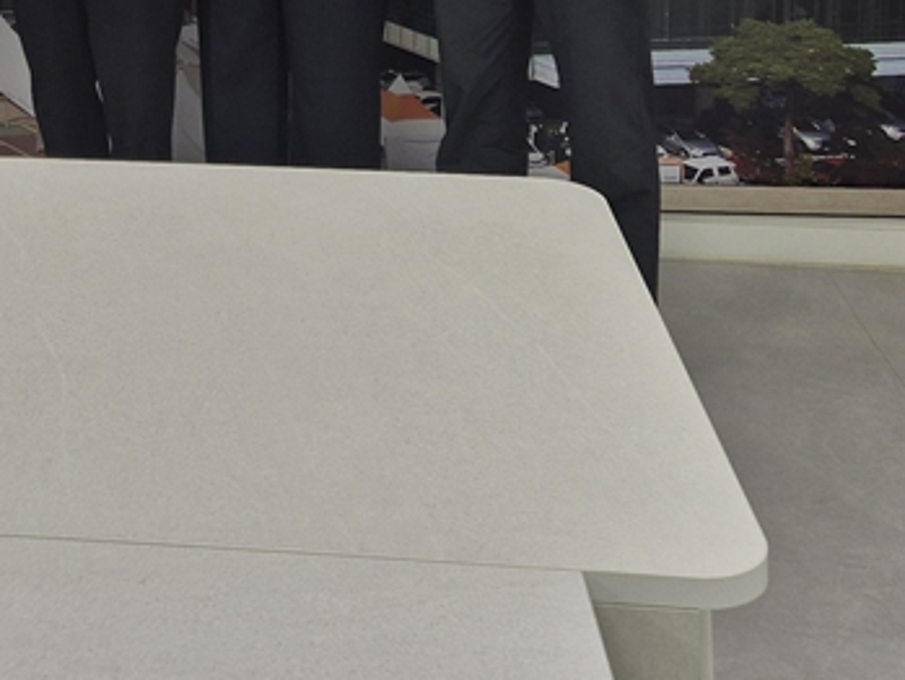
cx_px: 23
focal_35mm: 79
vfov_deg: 16.3
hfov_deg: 23.8
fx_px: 2066
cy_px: -465
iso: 25
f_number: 1.8
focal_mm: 5.4
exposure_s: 1/120
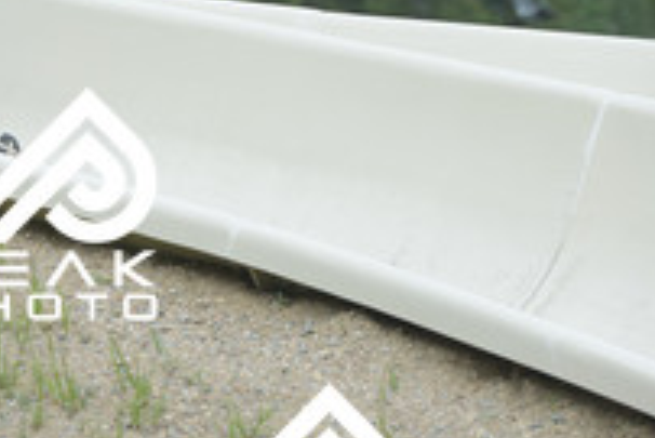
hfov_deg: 5.3
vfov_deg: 3.6
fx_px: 7028
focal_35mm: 386
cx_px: 58
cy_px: 183
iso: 360
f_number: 6.3
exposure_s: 1/640
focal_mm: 195
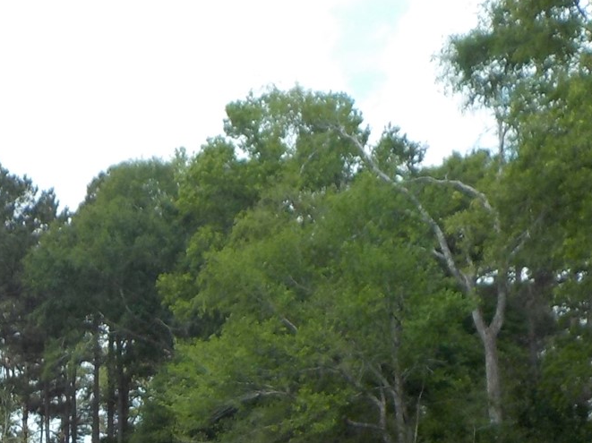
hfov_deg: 20.1
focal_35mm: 93
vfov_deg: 14.9
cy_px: 635
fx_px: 1590
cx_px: -68
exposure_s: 1/500
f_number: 3.3
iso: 125
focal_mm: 4.1
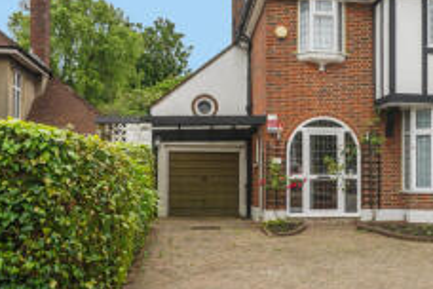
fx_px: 601
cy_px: 66
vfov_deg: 26.6
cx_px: 368
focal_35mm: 50
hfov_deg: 37.6
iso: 500
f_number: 14
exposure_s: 1/40
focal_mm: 24
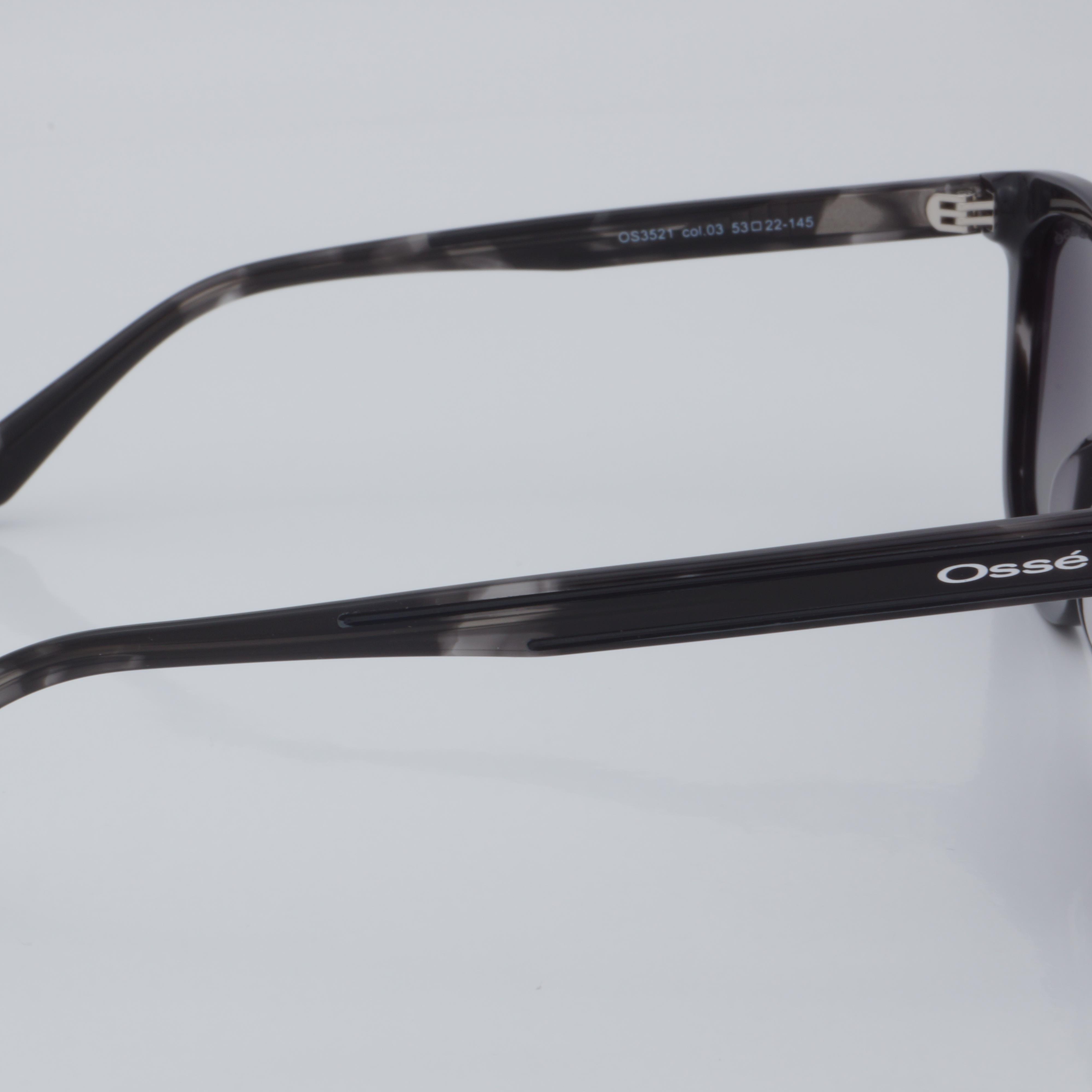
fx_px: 3426
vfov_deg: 18.1
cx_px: 449
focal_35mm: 96
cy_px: 546
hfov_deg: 18.1
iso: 100
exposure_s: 1/4
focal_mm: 50
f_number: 32
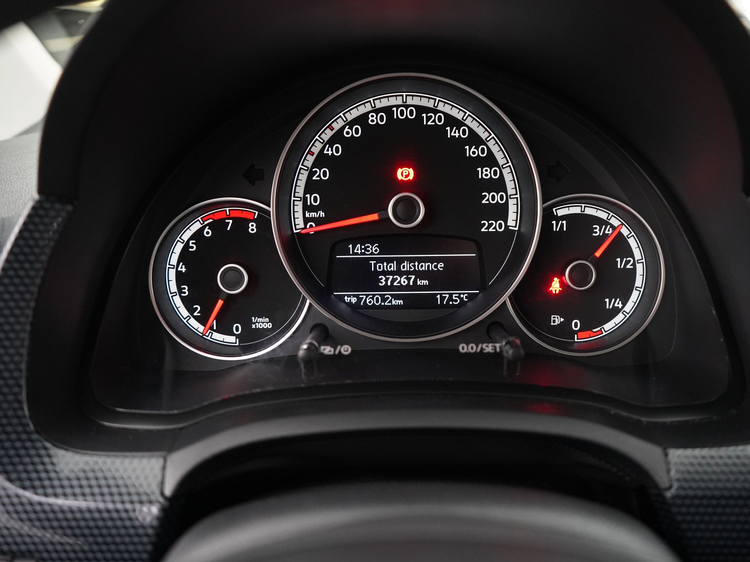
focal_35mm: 32
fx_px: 693
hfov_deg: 56.8
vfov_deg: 44.2
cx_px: 396
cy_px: 283
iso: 6400
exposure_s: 1/60
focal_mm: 29
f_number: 3.5
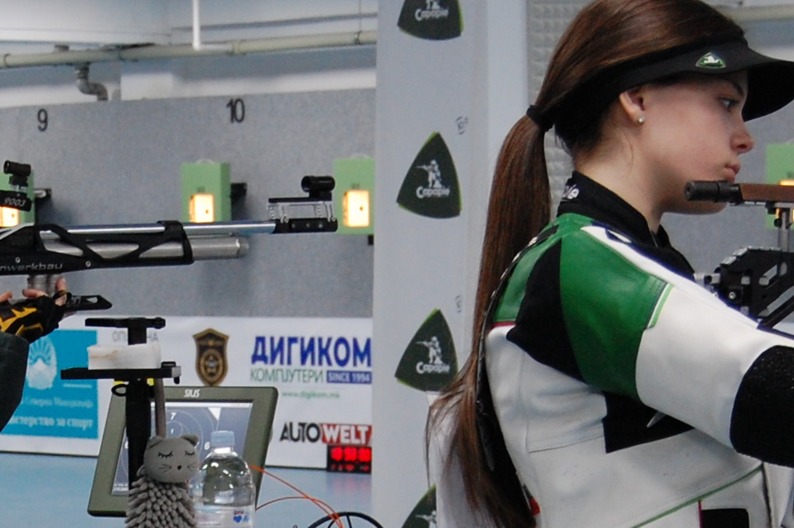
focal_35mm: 160
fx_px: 3526
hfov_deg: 12.8
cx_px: 209
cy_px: 697
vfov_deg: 8.4
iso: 800
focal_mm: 34
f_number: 5
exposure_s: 1/100
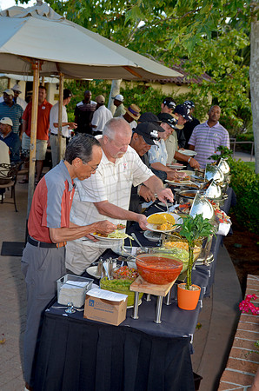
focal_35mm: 57
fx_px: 618
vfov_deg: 35.1
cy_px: 196
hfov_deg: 23.7
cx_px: 130
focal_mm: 38
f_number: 4.5
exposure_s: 1/200
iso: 100
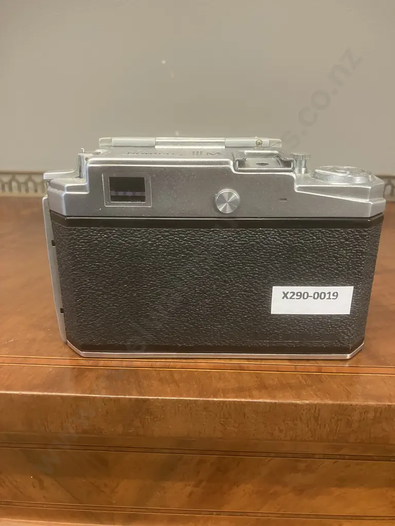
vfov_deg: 63.4
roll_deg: -0.9
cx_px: 198
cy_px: 263
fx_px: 426
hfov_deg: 49.7
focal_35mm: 28
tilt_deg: -22.0
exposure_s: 1/33
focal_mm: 3.99
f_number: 1.8
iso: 320
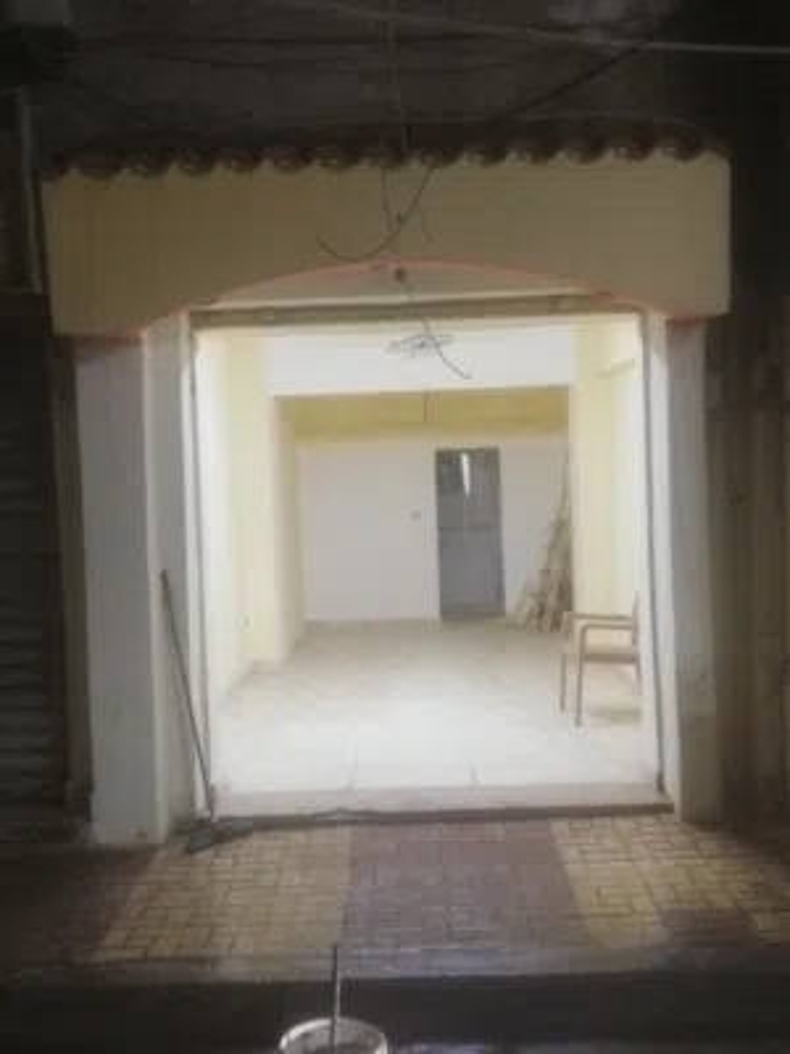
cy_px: 527
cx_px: 395
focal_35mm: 41
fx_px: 1248
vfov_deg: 45.8
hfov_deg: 35.1
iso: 400
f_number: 2.2
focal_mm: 3.81
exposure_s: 1/25
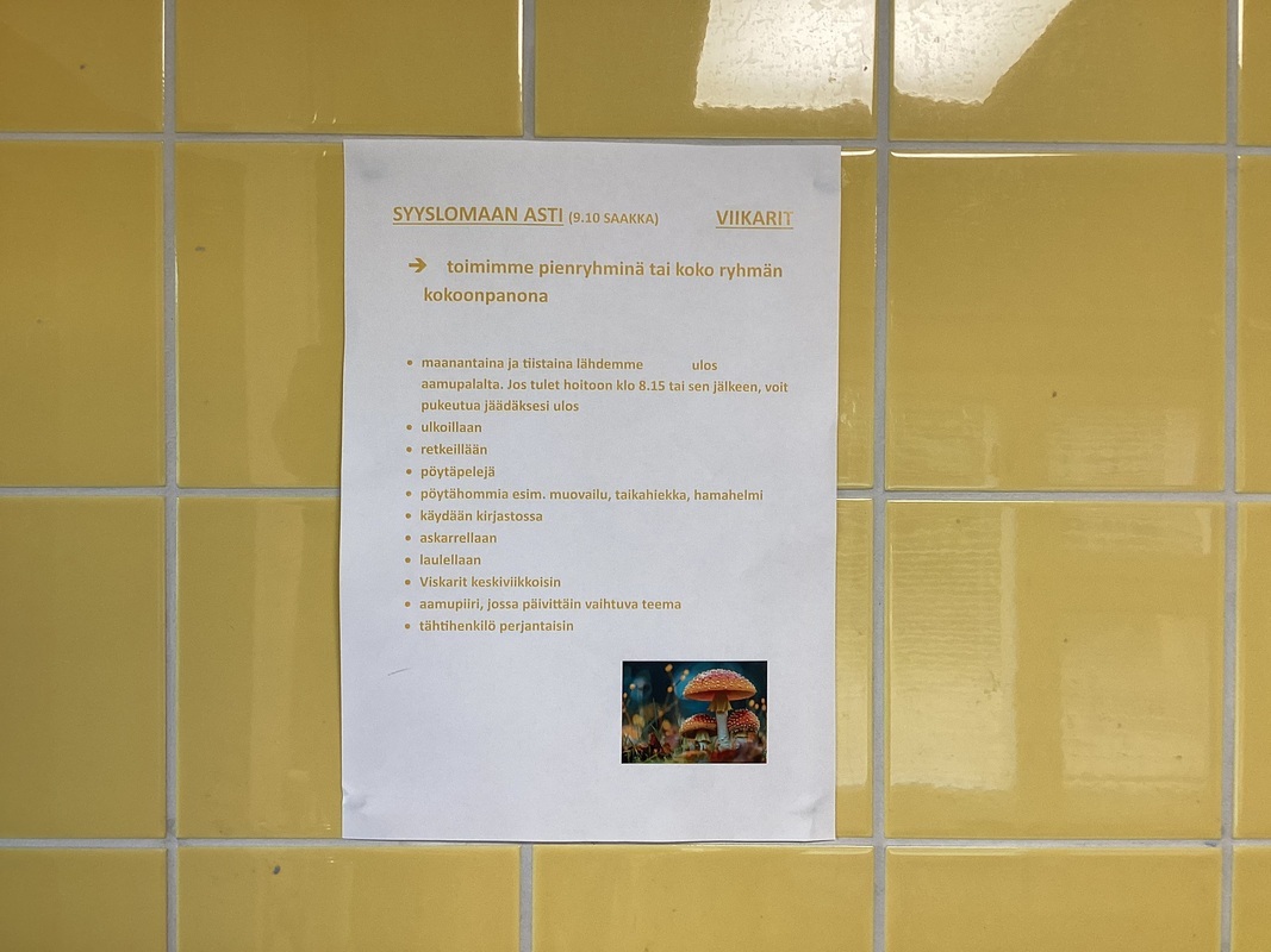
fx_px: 1138
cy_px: 476
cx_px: 636
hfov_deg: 58.4
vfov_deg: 45.4
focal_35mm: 31
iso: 80
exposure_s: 1/60
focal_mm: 3.3
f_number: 2.4
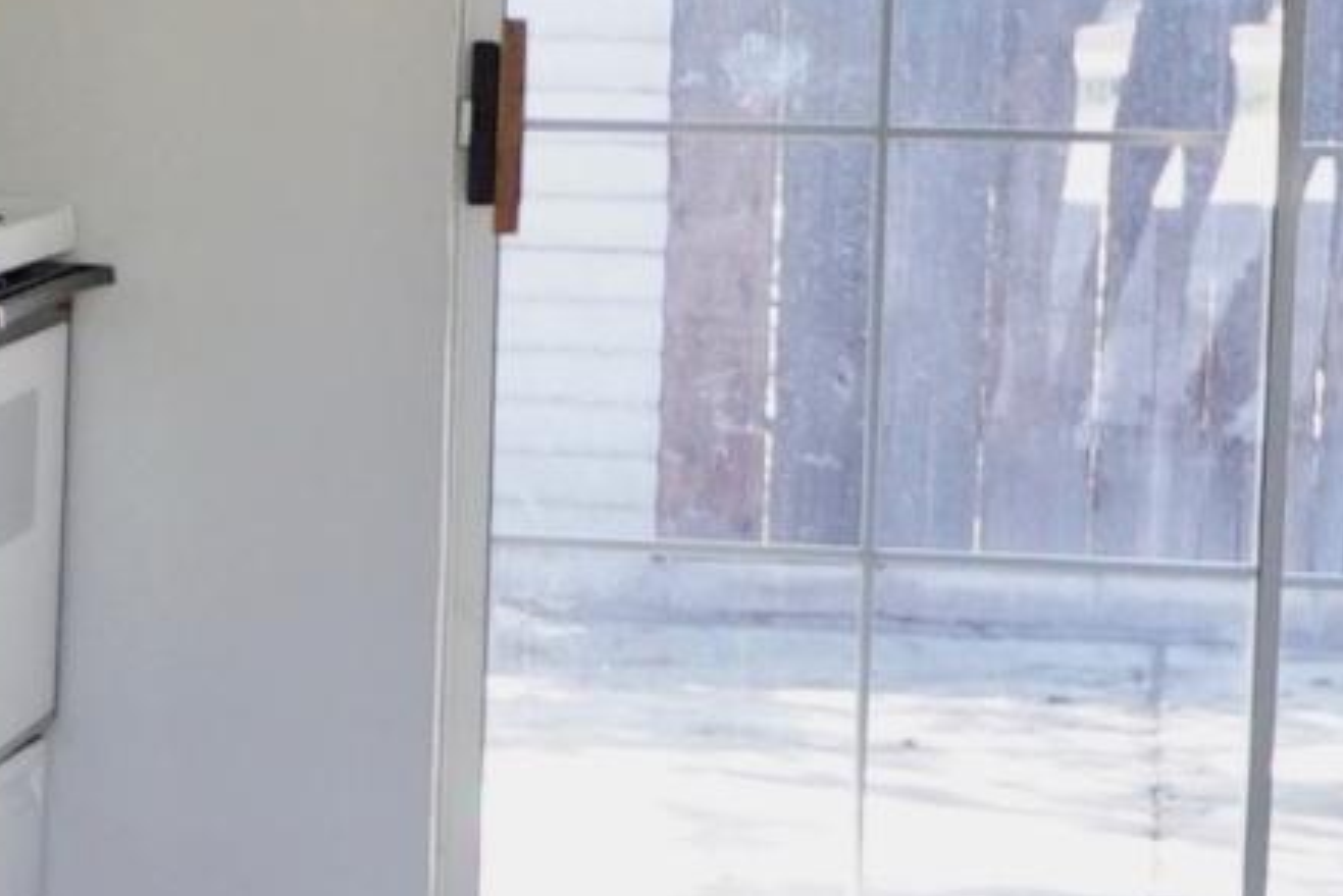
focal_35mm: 164
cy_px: 454
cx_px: -838
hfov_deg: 11.8
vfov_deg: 8.4
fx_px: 6120
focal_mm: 24
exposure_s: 1/160
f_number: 4
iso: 800
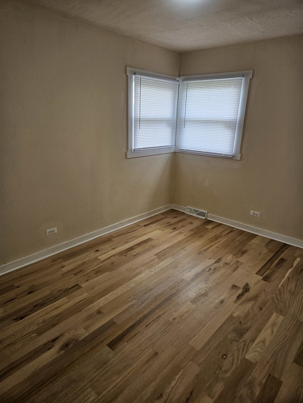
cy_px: 202
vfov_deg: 73.9
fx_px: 268
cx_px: 152
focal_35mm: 23
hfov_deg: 58.9
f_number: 1.8
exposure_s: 1/180
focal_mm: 5.4
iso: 125
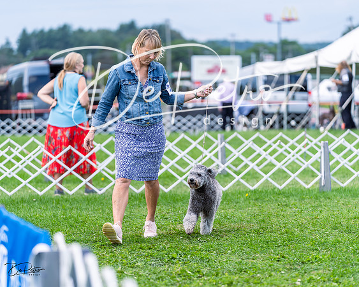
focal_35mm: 149
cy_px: 144
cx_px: 180
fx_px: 1585
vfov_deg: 10.3
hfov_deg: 12.9
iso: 100
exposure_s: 1/1000
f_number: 2.8
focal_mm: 129
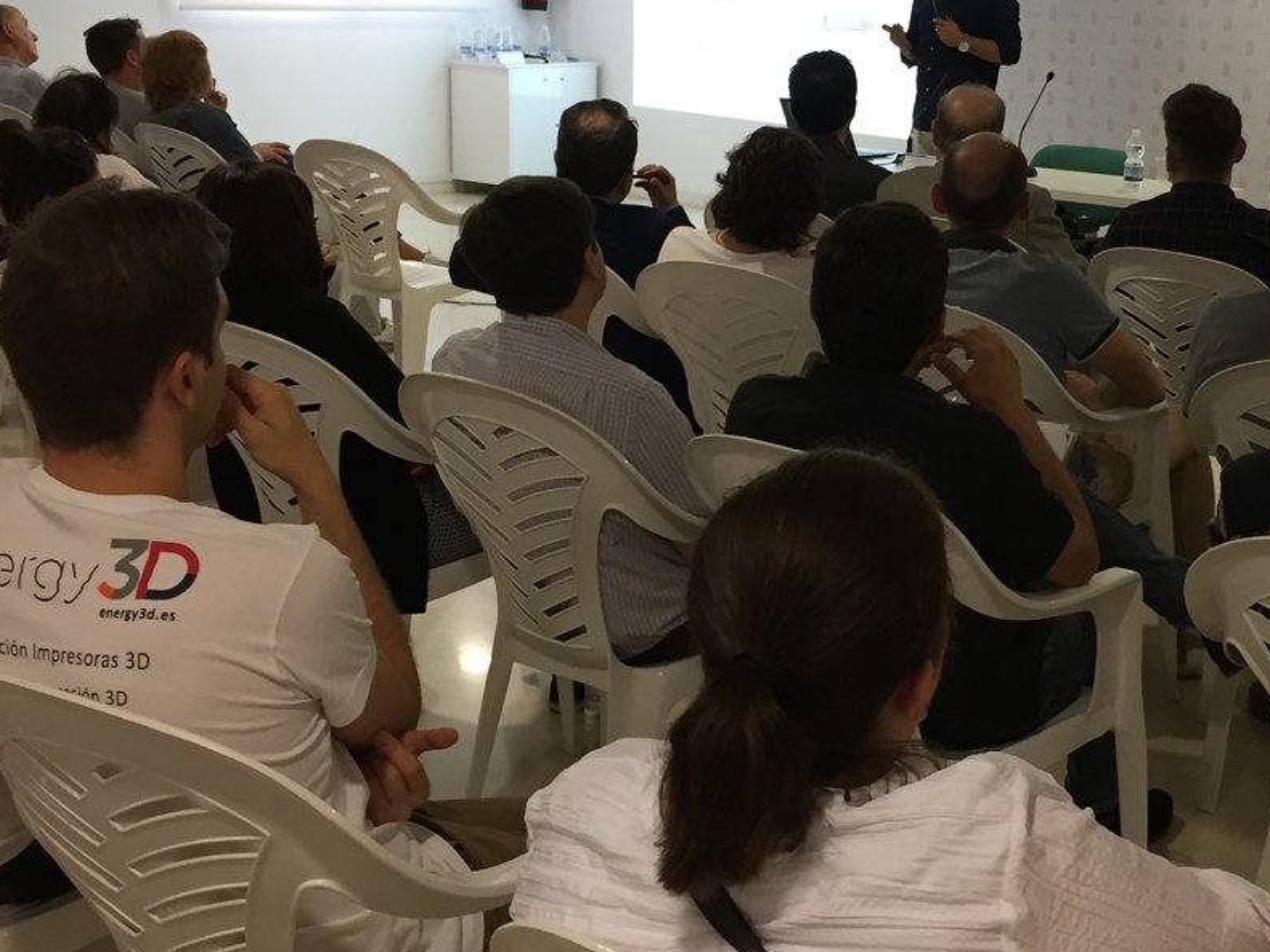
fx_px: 2018
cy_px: 386
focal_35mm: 55
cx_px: 875
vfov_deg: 26.5
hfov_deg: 34.5
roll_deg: -1.9
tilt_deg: -13.4
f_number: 2.2
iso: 125
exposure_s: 1/33
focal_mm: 4.15
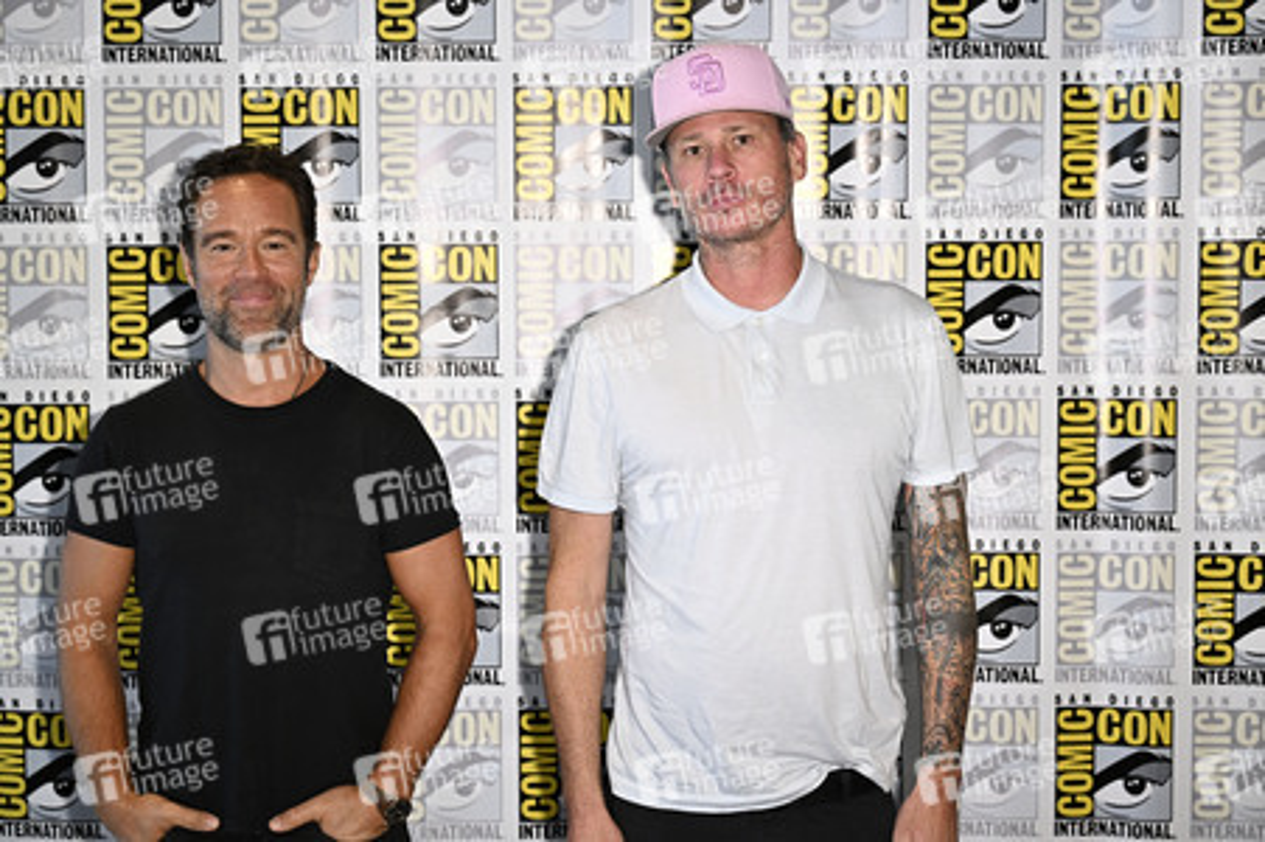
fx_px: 1826
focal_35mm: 52
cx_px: 632
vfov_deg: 26.0
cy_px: 421
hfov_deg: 38.2
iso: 1250
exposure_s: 1/250
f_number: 4.5
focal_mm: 52
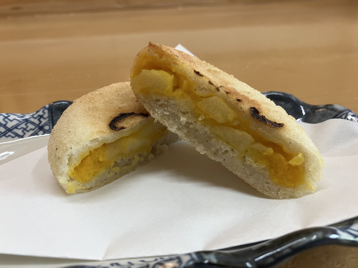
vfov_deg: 49.7
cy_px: 134
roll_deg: +2.4
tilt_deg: -27.2
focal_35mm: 28
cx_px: 179
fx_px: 290
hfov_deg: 63.4
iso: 50
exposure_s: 1/60
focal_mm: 3.99
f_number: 1.8
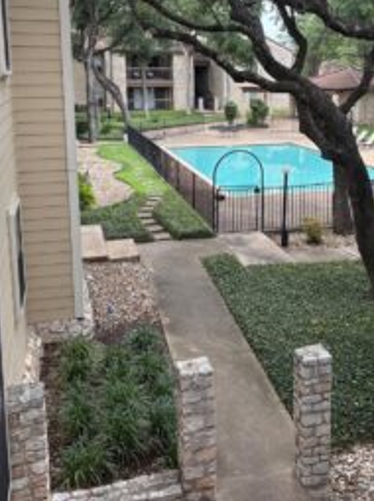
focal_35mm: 41
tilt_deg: -10.5
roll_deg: -1.3
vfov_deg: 45.2
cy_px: 170
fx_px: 592
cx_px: 244
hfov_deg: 34.8
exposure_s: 1/185
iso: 40
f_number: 1.6
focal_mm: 5.96
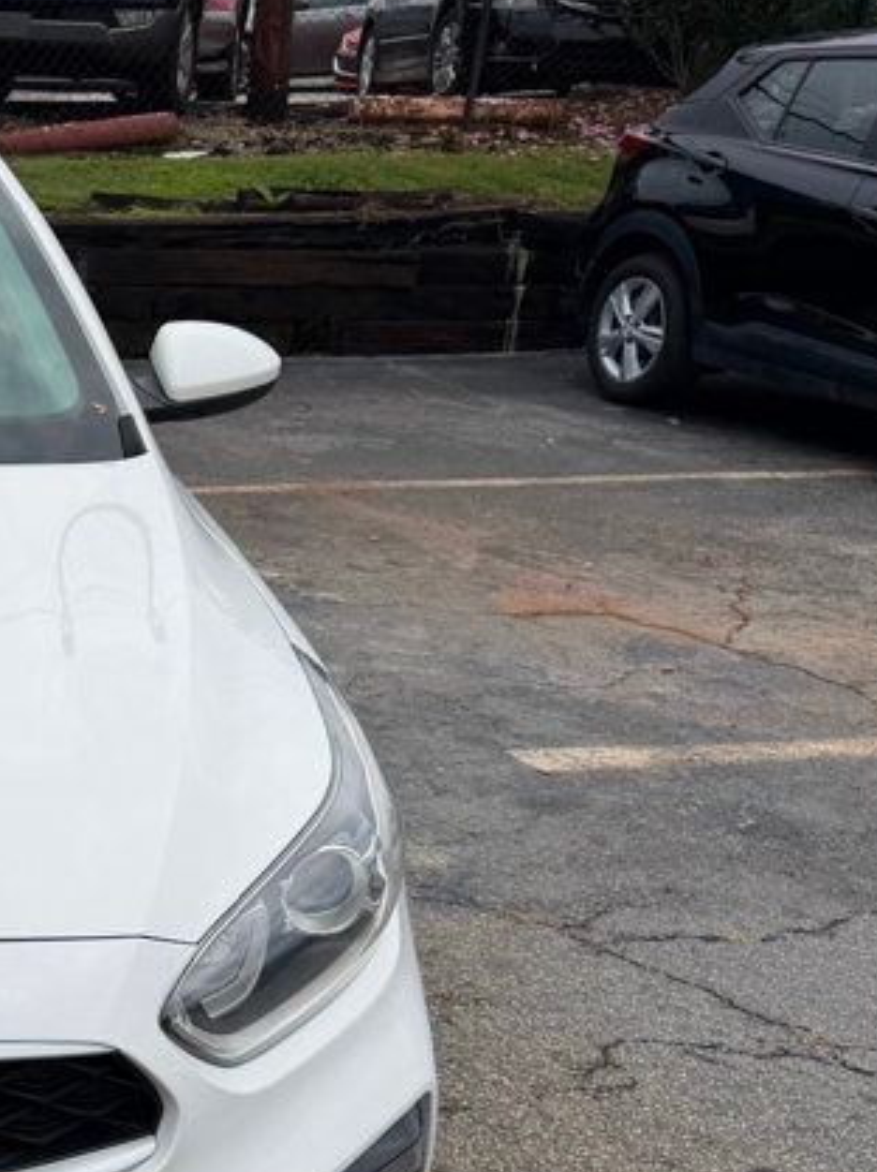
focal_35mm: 59
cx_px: -385
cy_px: 764
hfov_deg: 21.4
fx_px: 1996
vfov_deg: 32.5
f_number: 1.78
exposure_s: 1/6711
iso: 80
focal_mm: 6.76
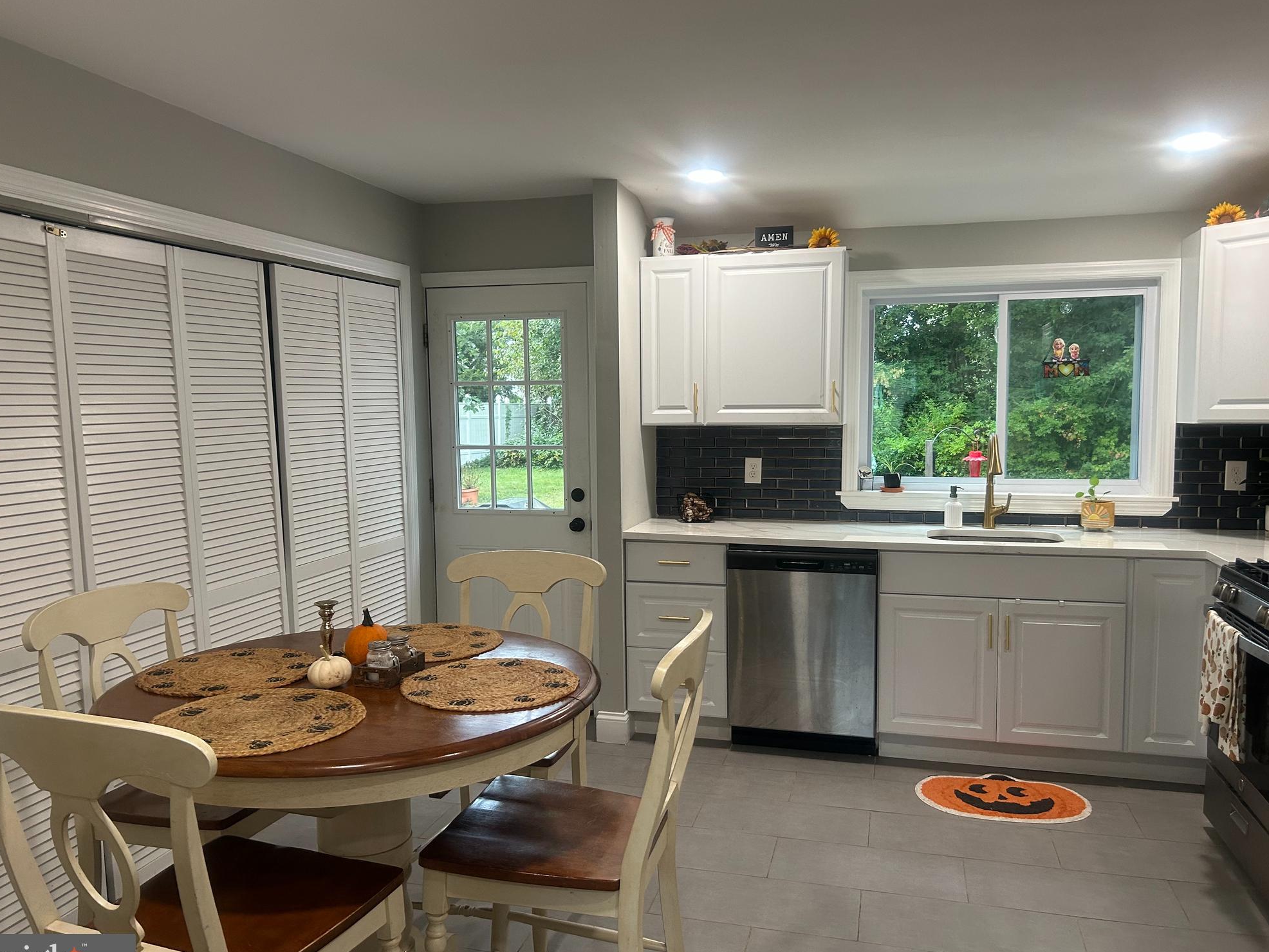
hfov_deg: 65.3
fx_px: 990
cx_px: 634
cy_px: 492
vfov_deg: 51.3
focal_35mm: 27
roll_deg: +1.7
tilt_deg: -5.3
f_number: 1.5
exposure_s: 1/60
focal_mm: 5.7
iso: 160
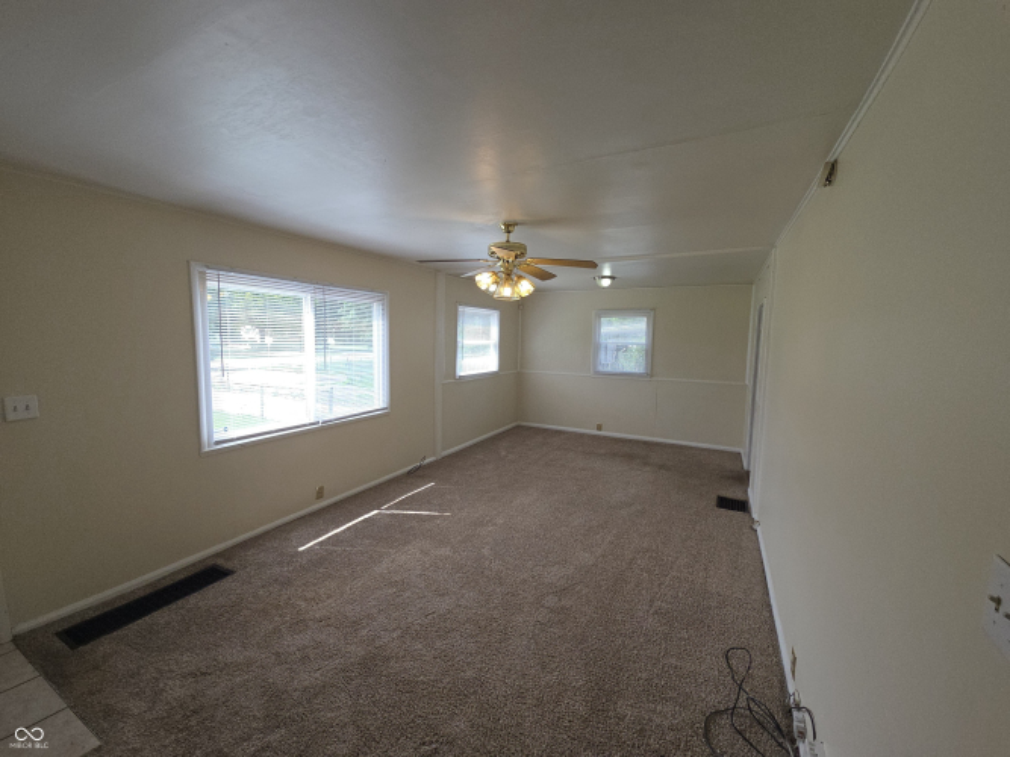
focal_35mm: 13
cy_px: 378
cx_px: 505
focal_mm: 2.2
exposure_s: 1/299
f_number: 2.2
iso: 50
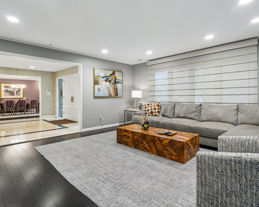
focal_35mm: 19
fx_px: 146
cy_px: 99
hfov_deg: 83.2
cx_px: 124
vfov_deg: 70.8
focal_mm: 16
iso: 400
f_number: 8
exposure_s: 1/2.5
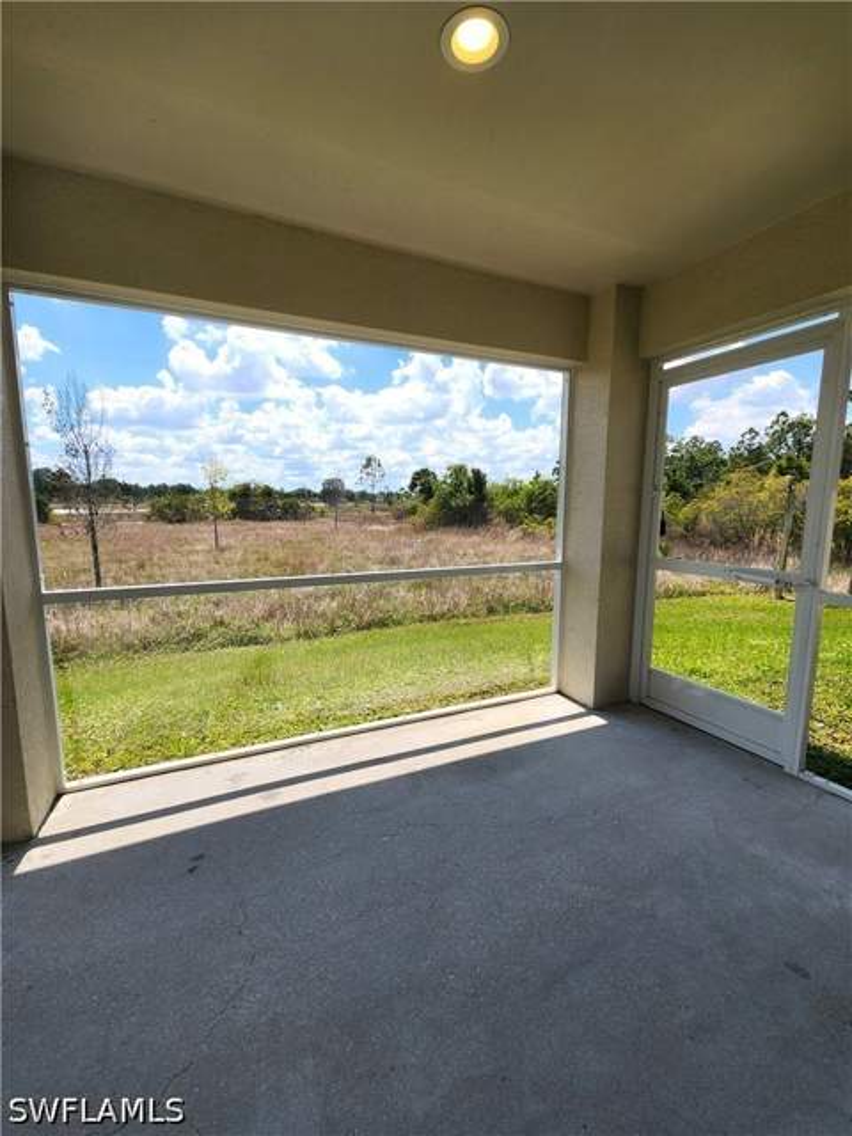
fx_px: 427
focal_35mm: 13
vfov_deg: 106.2
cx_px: 426
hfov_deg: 89.9
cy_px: 568
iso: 50
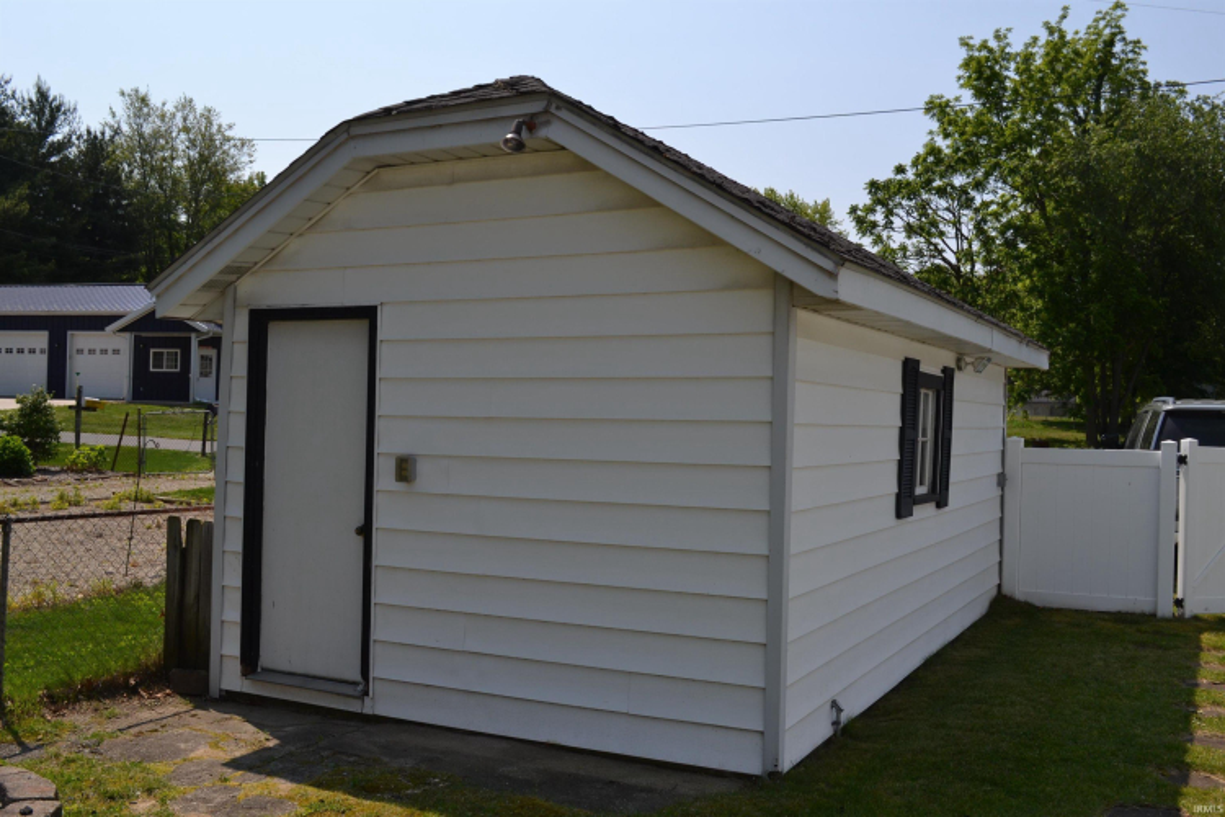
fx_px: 1123
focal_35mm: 33
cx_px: 612
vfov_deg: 40.0
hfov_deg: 57.2
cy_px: 408
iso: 100
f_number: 8
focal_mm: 22
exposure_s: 1/250
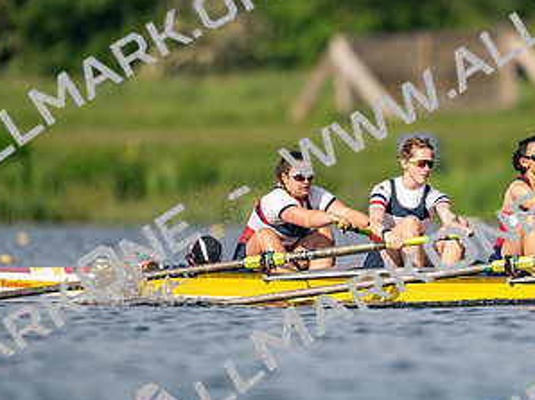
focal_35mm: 1124
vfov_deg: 1.3
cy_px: 184
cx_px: 501
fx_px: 17358
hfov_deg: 1.8
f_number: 4
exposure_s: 1/2500
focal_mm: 600
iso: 220
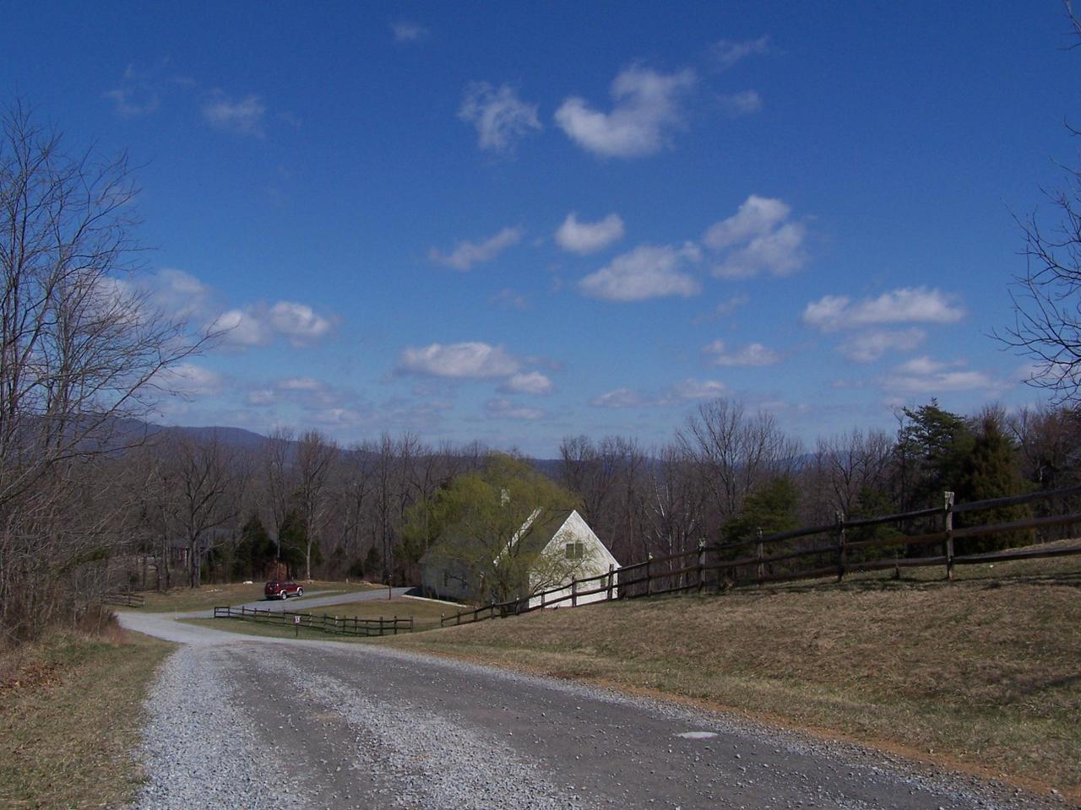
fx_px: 1187
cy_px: 405
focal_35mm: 38
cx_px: 540
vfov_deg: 37.7
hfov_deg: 49.0
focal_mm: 6.3
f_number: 5.6
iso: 80
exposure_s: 1/800
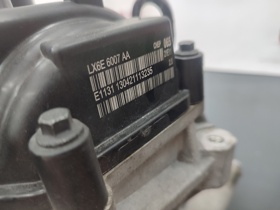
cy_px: 105
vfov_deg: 56.8
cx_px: 140
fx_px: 194
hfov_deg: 71.6
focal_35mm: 24
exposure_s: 1/20
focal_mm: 5.89
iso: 416
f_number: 1.89
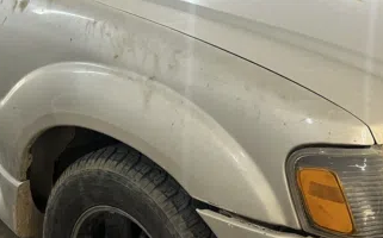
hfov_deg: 36.8
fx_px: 574
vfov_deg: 23.4
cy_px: 81
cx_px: 161
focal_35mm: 55
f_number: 1.5
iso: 64
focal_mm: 5.7
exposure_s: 1/50
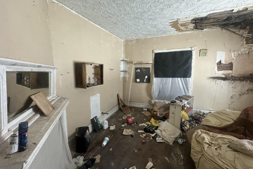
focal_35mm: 15
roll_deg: +0.0
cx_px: 127
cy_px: 80
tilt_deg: -5.2
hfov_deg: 100.4
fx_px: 105
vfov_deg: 77.3
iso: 320
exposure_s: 1/80
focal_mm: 2.22
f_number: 2.2
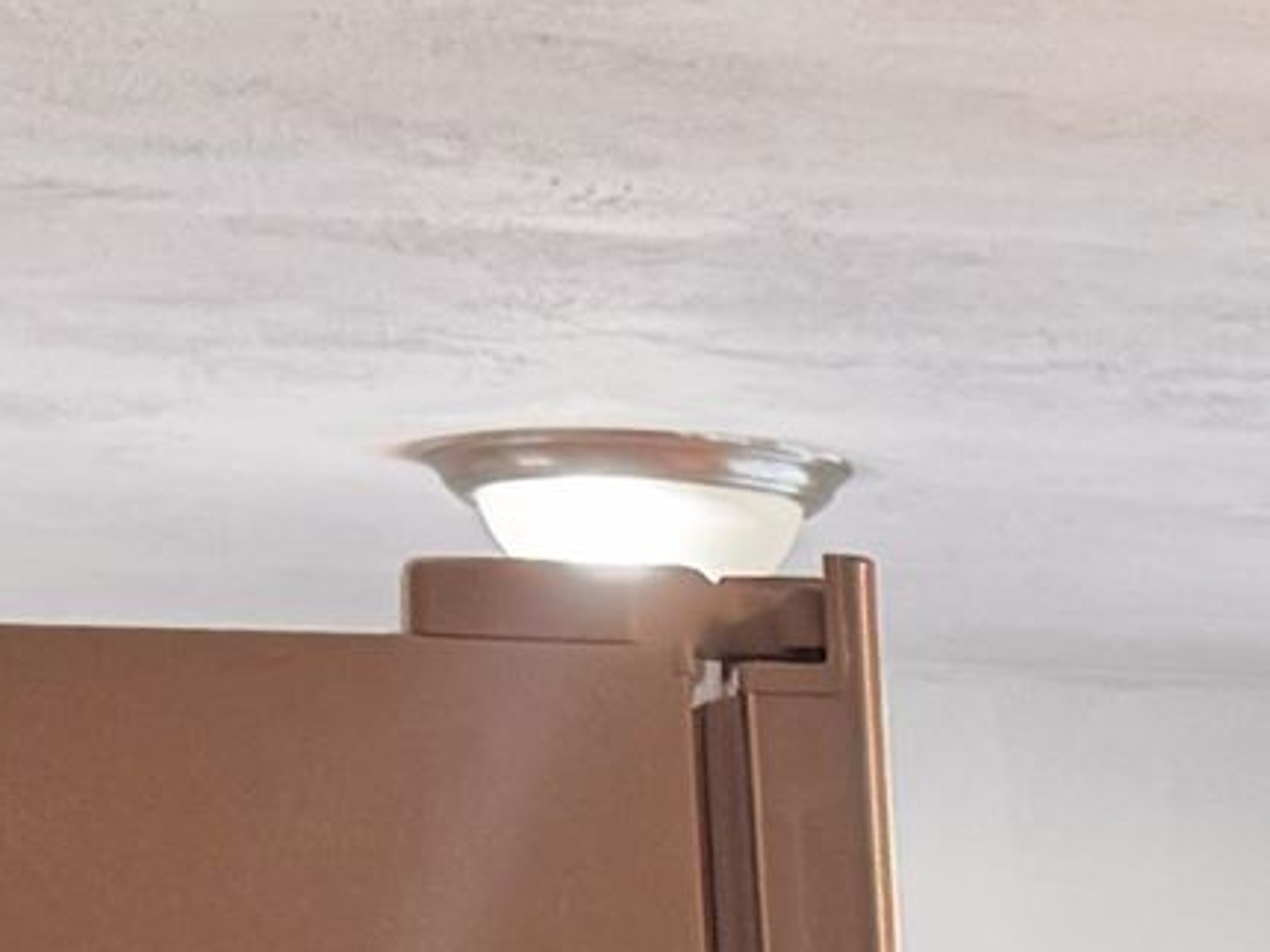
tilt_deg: -7.3
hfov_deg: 10.4
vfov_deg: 8.1
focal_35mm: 171
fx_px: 6272
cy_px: 2188
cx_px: 2708
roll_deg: -1.1
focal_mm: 6.76
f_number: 1.78
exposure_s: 1/60
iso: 125
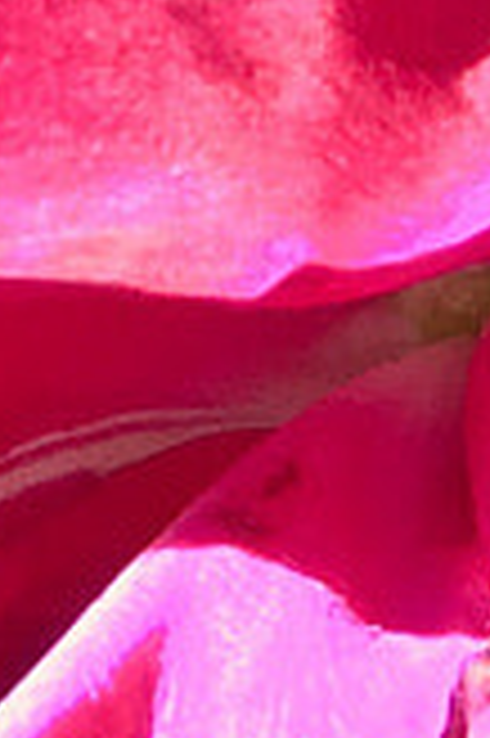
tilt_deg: -11.9
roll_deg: +3.5
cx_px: 1227
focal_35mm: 294
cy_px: -274
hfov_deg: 4.5
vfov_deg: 6.9
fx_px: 6015
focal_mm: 4.15
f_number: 2.2
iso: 25
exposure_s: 1/185
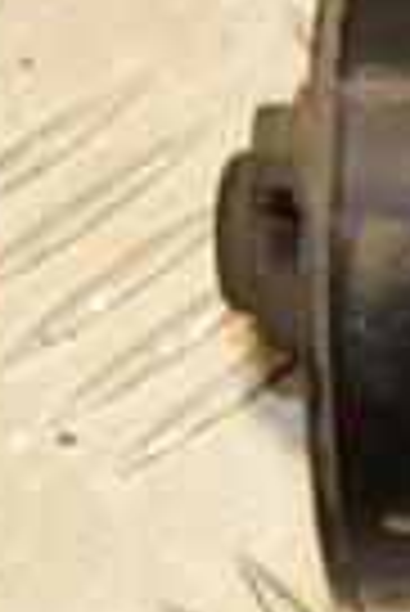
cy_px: -14
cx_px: 1284
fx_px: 6526
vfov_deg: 5.4
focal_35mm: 383
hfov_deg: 3.5
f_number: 11
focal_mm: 58
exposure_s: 1/50
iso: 800
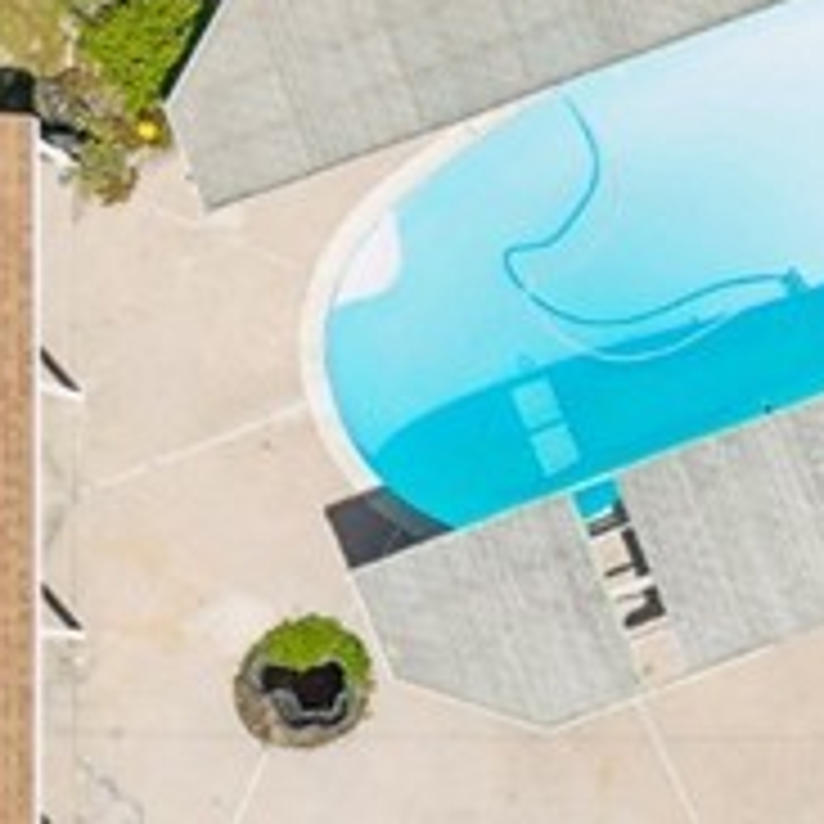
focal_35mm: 119
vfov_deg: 14.5
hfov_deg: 14.0
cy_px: 684
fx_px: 3205
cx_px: 1135
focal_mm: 8.7
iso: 100
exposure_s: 1/60
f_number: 1.8
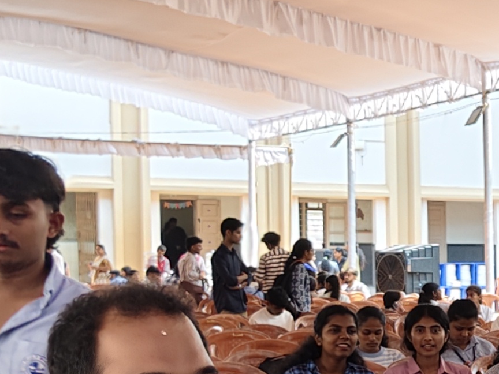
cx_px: 809
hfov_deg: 16.1
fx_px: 1571
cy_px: 359
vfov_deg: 13.4
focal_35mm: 109
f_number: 1.88
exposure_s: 1/100
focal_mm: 5.56
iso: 50
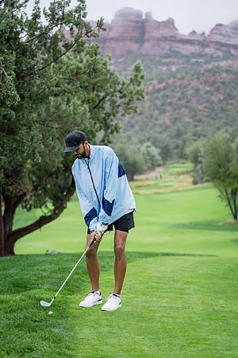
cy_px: 179
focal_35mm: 70
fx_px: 694
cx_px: 119
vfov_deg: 28.8
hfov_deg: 19.5
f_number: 2.8
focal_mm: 70
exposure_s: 1/800
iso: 500
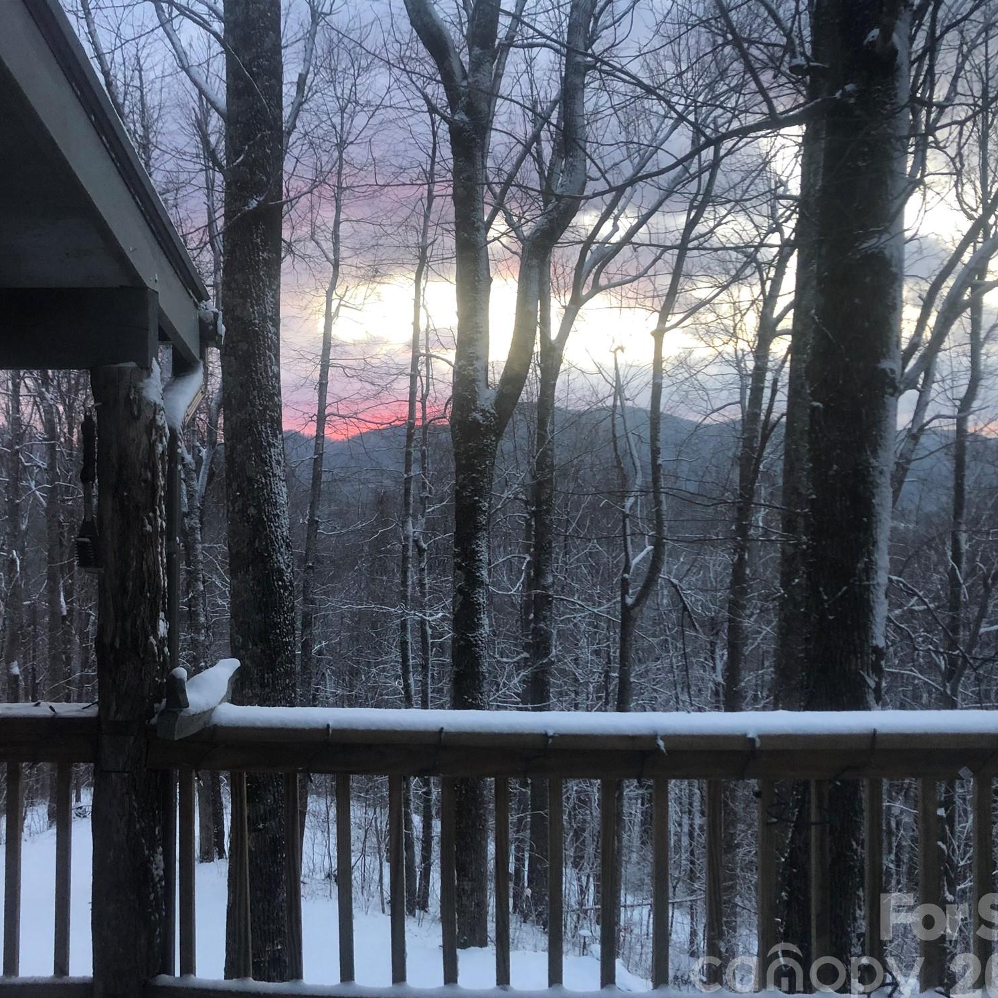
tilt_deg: -1.9
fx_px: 1109
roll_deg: -0.3
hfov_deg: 48.2
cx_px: 408
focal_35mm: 34
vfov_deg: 48.4
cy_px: 511
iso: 40
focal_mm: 3.99
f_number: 1.8
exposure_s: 1/30
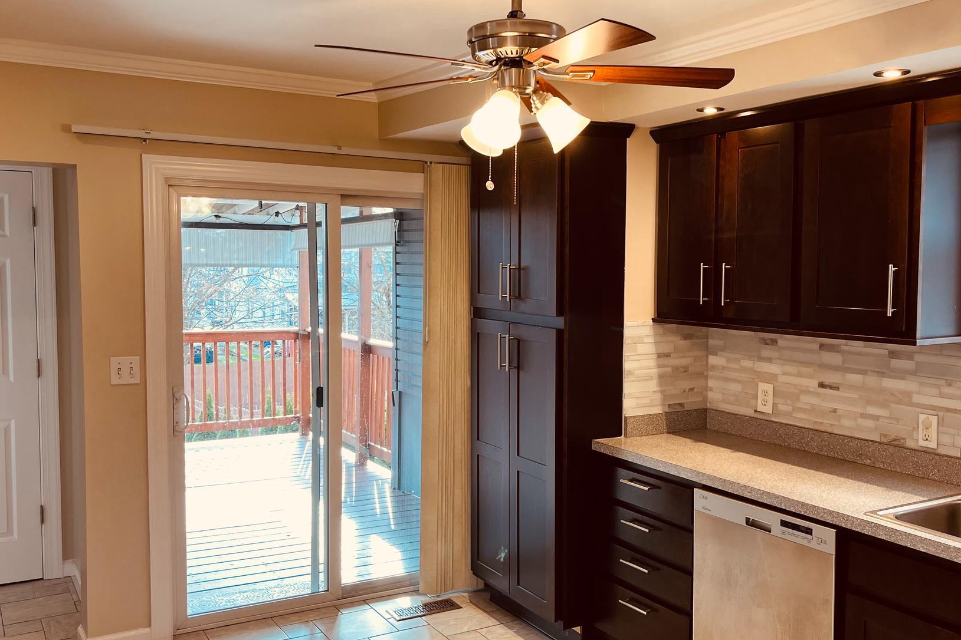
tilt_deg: -4.1
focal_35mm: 34
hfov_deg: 55.8
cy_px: 335
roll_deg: +0.7
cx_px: 498
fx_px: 908
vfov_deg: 38.9
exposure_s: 1/120
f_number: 1.6
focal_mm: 5.1
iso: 80
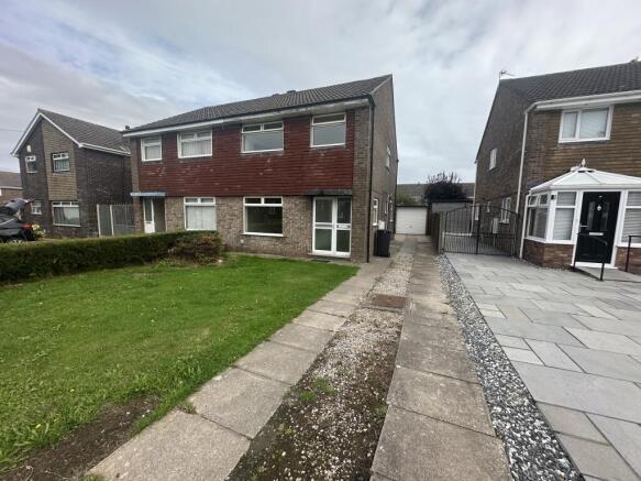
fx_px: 259
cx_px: 320
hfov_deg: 102.1
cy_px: 240
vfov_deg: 85.7
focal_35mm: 14
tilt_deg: -6.2
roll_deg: -0.5
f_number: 2.2
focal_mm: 2.22
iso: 50
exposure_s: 1/997
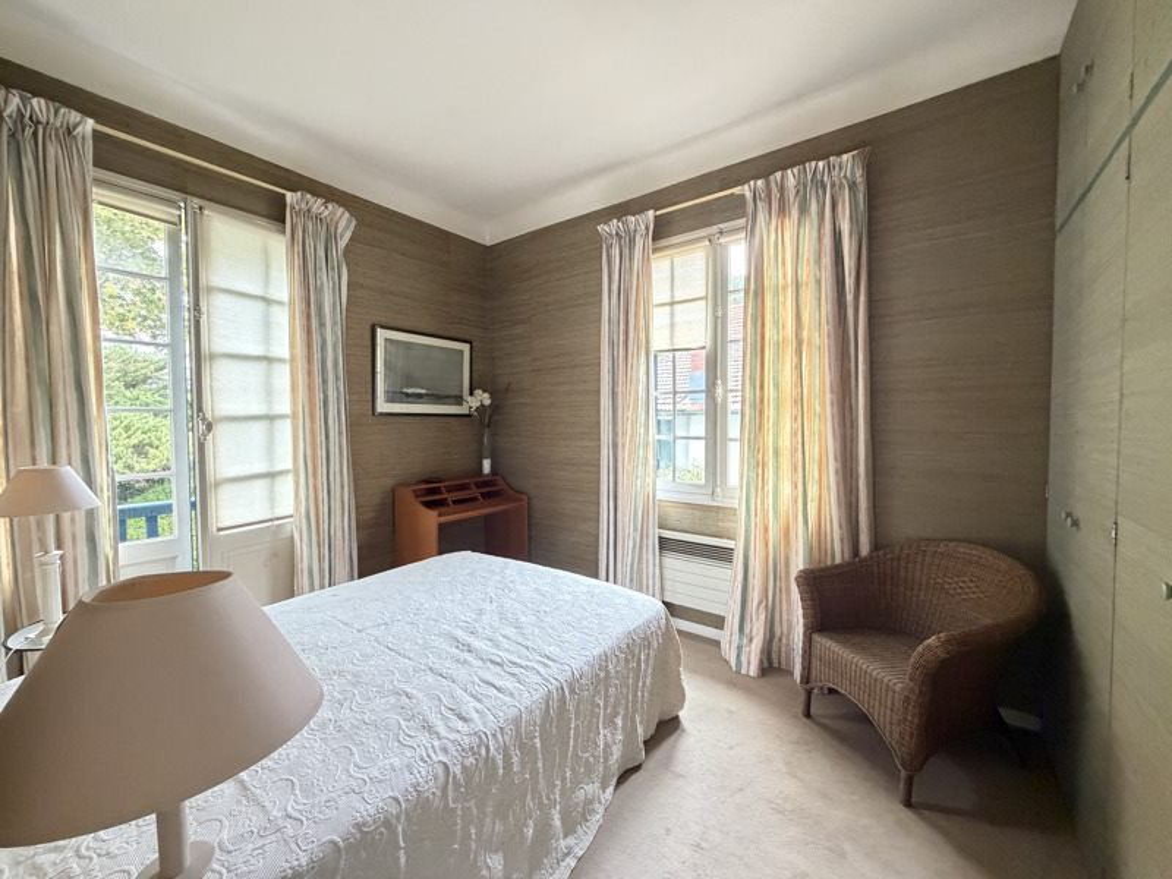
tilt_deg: -1.7
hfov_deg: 102.1
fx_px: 474
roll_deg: +0.3
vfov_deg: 85.7
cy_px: 440
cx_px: 586
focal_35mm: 14
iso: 640
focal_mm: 2.22
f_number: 2.2
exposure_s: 1/60
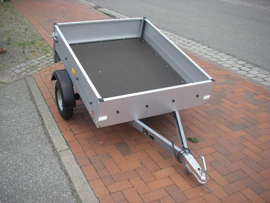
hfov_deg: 49.0
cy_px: 102
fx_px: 296
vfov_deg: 37.7
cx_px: 135
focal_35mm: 38
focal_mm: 6.3
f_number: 3.3
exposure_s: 1/250
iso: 64
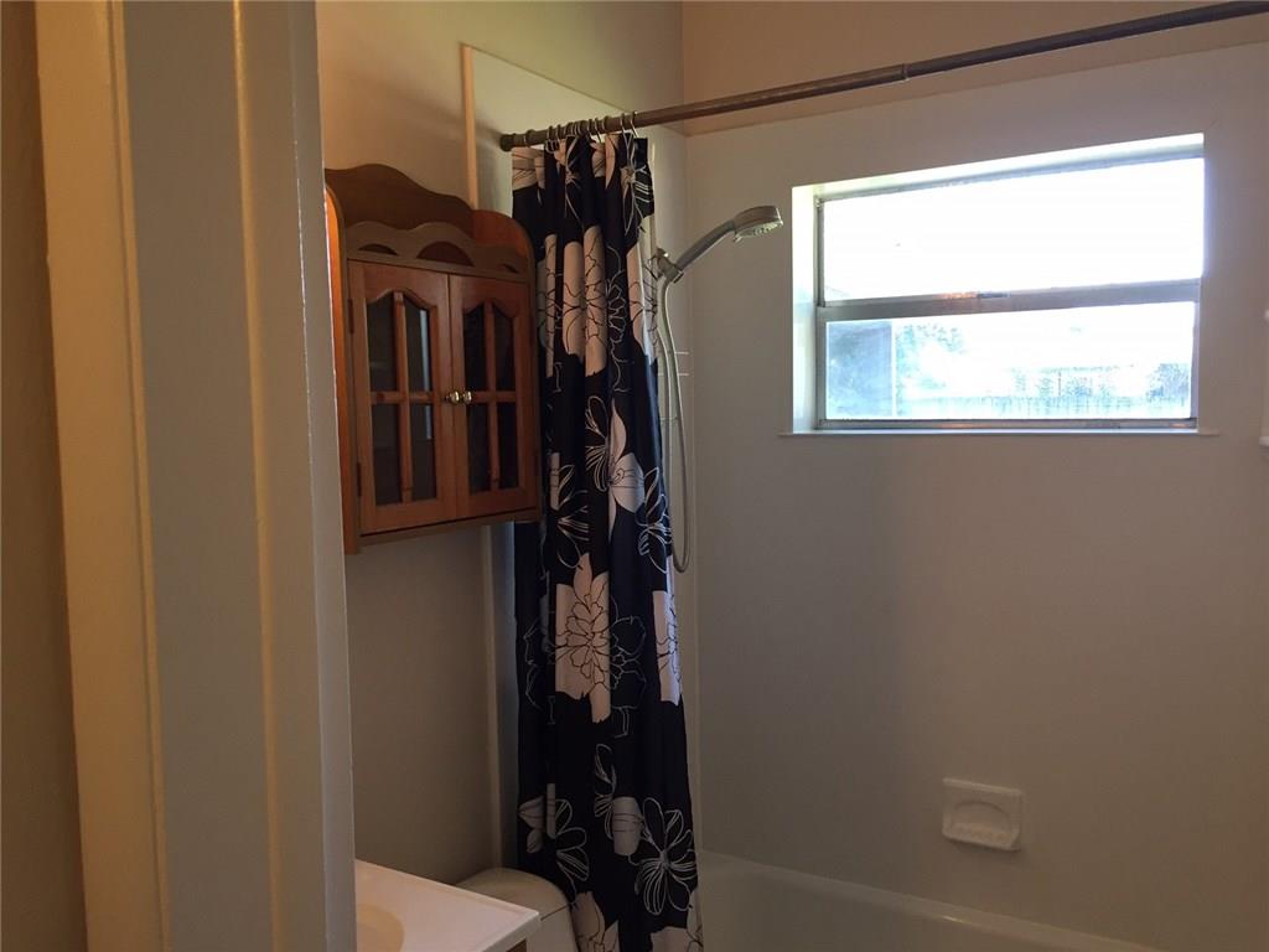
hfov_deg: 61.7
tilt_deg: -4.3
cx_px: 634
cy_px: 476
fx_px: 1063
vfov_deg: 48.2
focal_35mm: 29
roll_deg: -1.2
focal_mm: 4.15
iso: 40
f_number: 2.2
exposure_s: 1/30
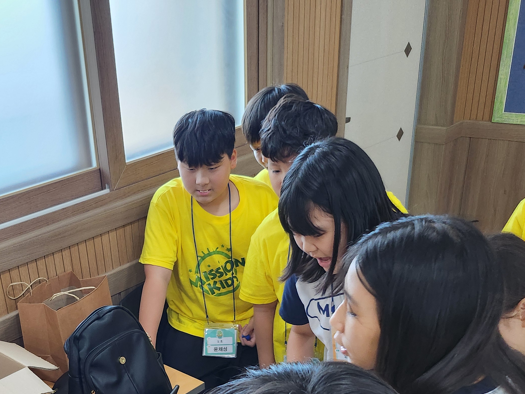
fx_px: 698
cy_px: 377
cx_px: 123
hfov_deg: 40.0
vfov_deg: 29.8
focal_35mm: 46
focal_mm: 5
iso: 320
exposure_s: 1/120
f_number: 1.8
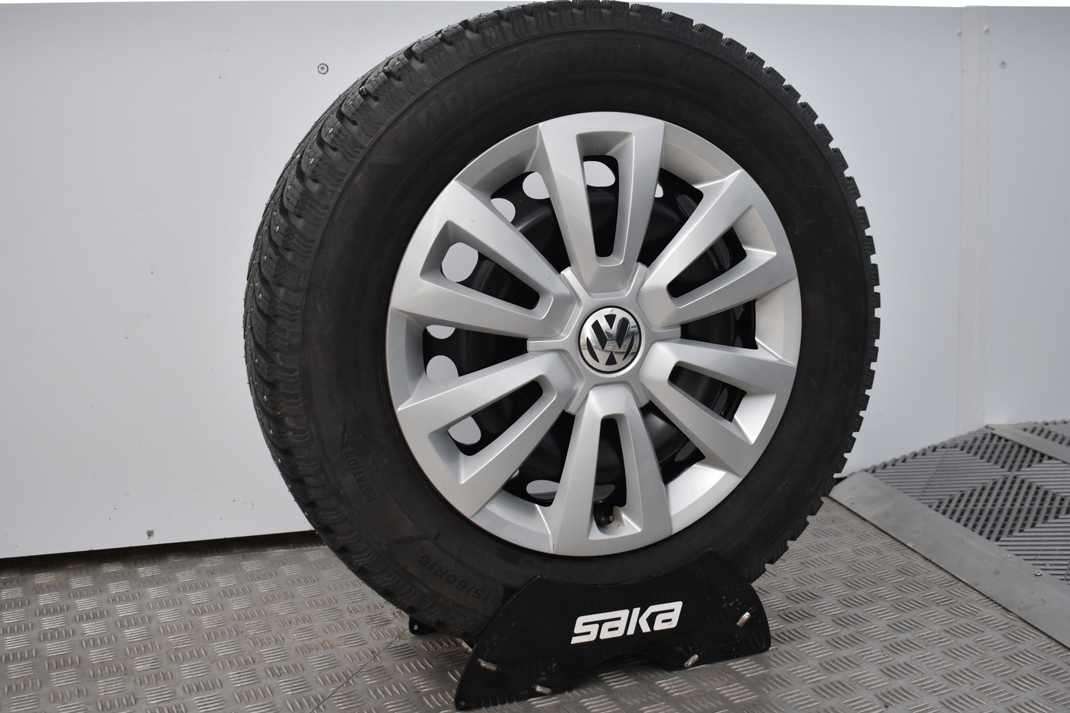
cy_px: 339
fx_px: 1129
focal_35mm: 38
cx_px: 570
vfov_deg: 35.0
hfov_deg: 50.7
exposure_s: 1/40
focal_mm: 22
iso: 560
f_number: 3.8
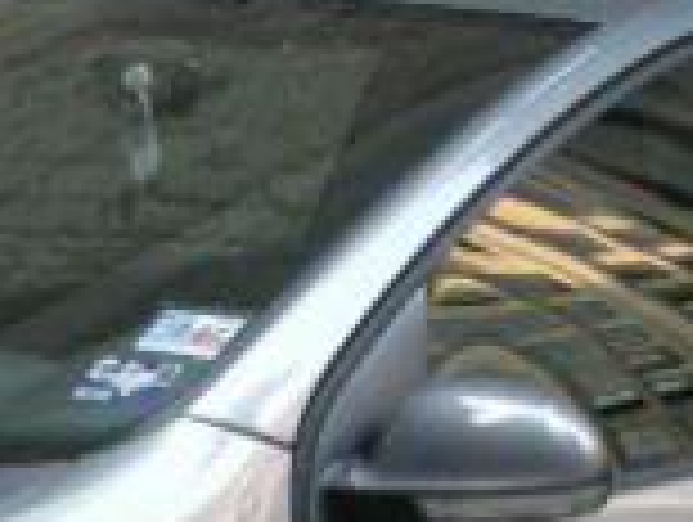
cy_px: 662
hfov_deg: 8.6
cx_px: -36
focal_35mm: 229
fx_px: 4592
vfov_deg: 6.5
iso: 200
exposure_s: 1/30
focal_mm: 5.8
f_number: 3
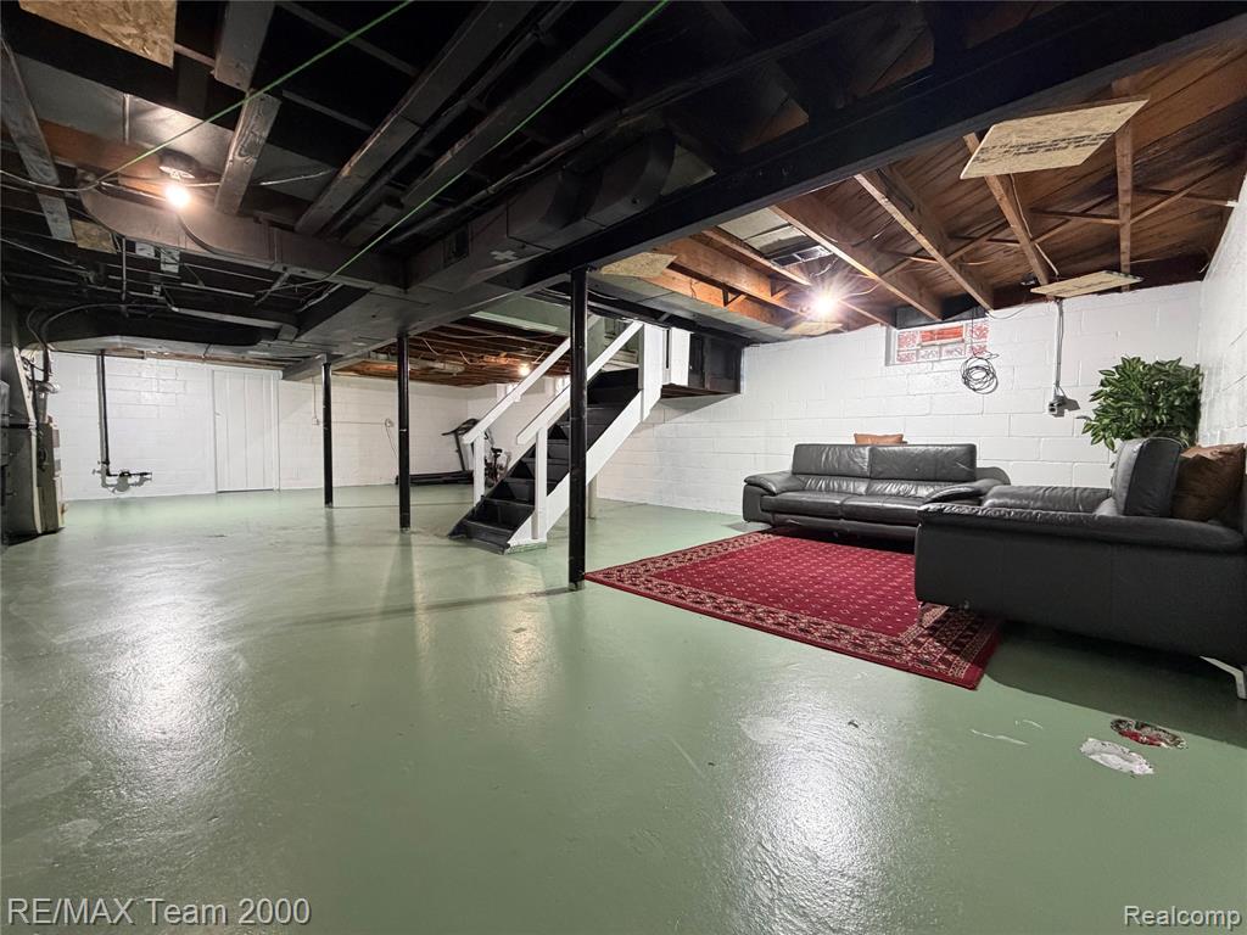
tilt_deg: -1.3
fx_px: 504
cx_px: 624
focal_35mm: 14
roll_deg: -0.7
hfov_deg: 102.1
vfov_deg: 85.7
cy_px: 468
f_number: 2.2
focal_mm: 2.22
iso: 400
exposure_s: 1/60
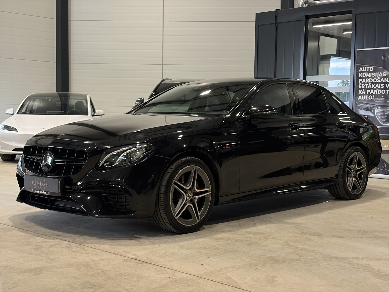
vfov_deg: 28.0
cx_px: 194
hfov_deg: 36.8
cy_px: 146
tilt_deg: -2.9
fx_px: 584
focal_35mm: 52
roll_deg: -0.6
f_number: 1.6
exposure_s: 1/100
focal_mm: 5.96
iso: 200
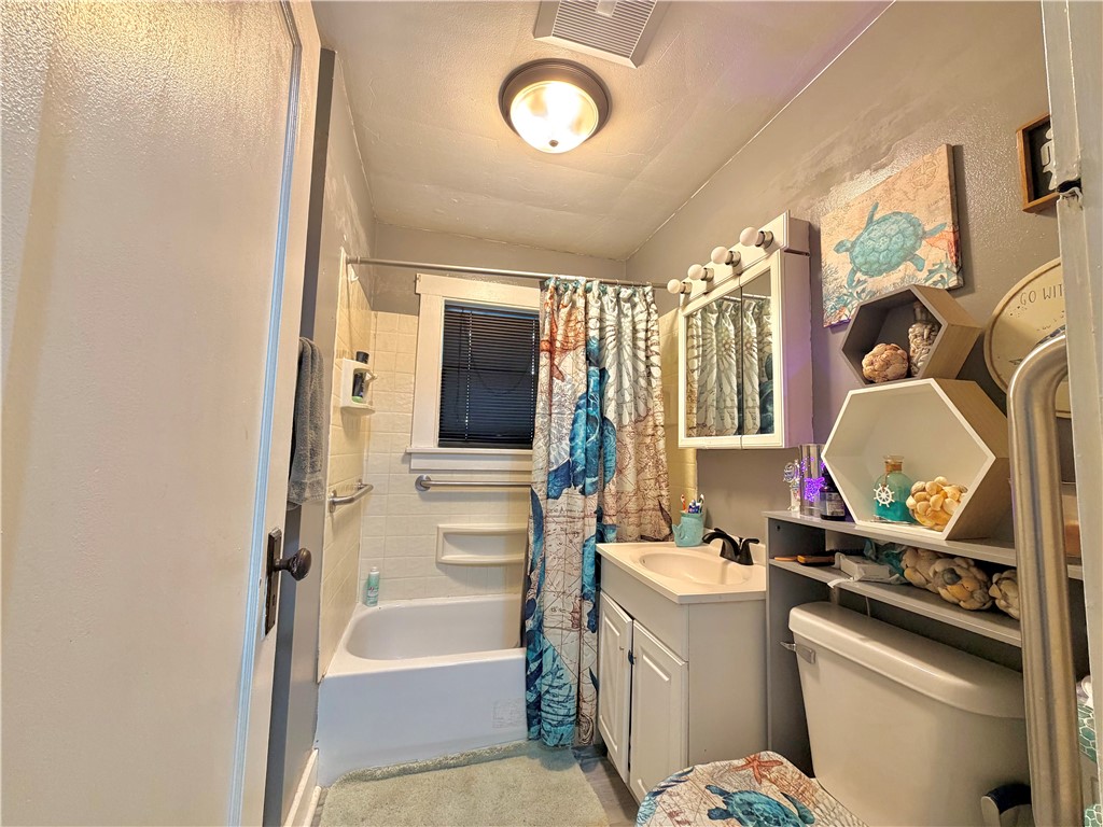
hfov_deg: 102.1
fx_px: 446
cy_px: 414
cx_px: 552
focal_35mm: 14
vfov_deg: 85.7
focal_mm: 2.22
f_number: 2.2
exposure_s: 1/60
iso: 250
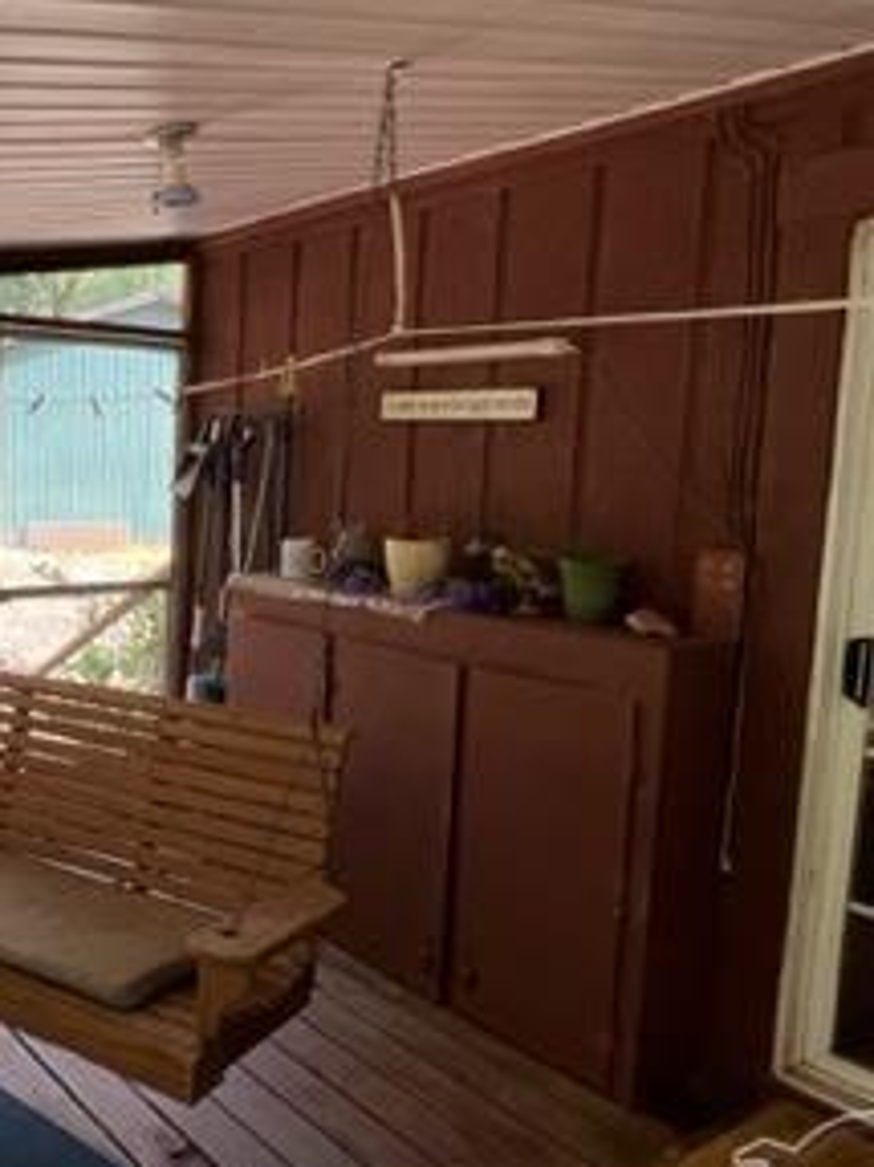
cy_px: 577
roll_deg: -2.2
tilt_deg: -7.3
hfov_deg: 44.8
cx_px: 126
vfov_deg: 61.7
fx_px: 977
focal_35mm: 29
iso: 64
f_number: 1.8
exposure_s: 1/99
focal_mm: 1.57
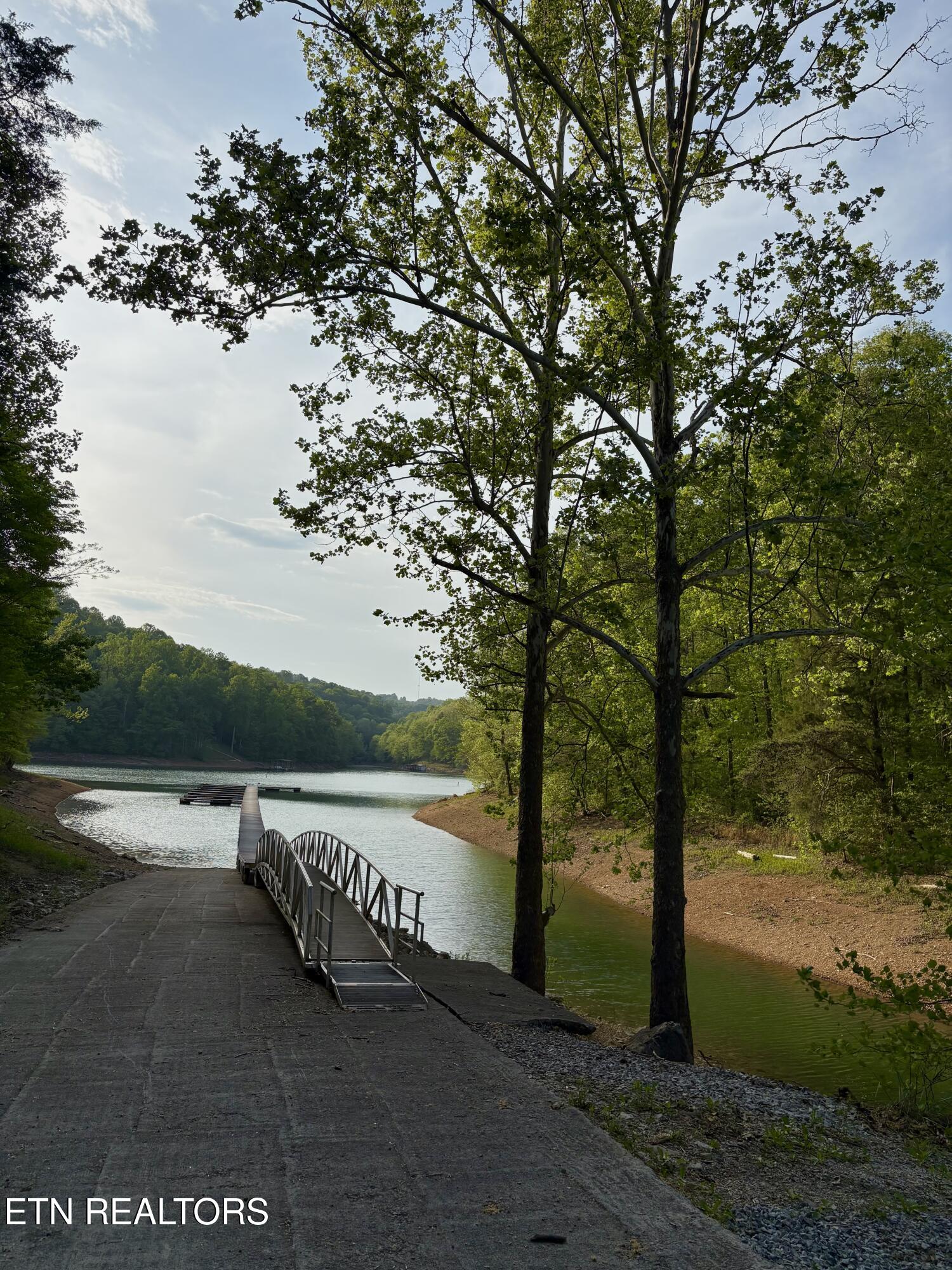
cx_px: 476
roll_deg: -3.4
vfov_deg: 67.3
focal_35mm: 26
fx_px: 953
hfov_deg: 53.1
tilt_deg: +7.7
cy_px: 635
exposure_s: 1/4065
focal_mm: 5.96
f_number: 1.6
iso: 50
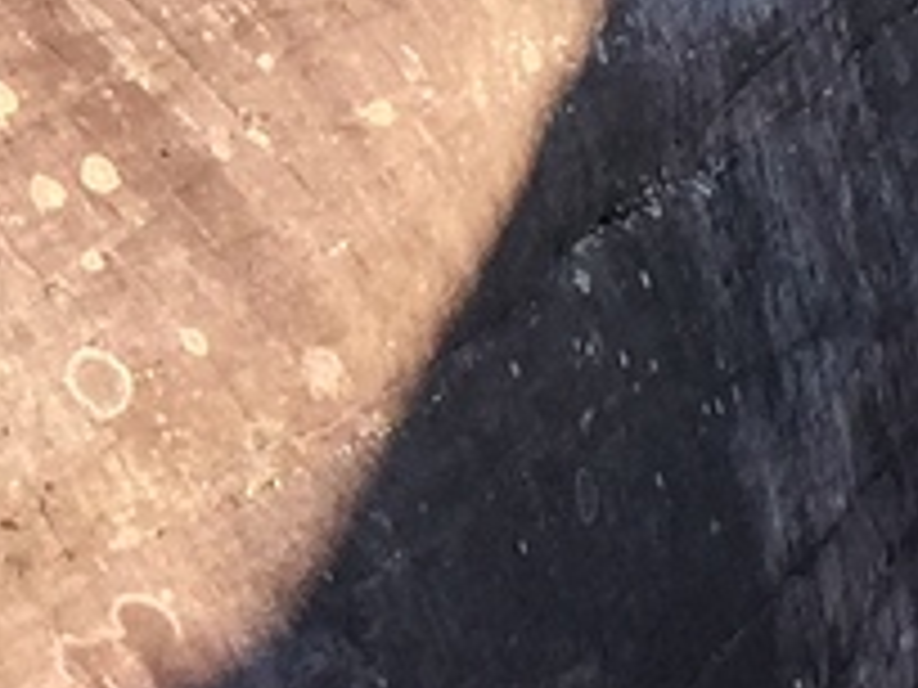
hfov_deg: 8.4
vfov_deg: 6.5
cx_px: -738
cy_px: 90
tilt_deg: -26.9
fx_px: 6046
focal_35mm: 228
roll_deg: -3.1
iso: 32
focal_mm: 4.15
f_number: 2.2
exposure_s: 1/370
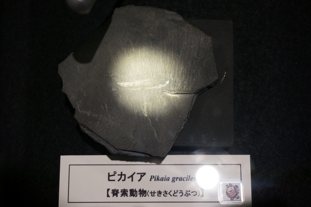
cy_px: 104
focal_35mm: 57
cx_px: 156
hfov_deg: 35.1
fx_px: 492
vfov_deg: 23.7
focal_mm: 38
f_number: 5.6
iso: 1250
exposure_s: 1/60
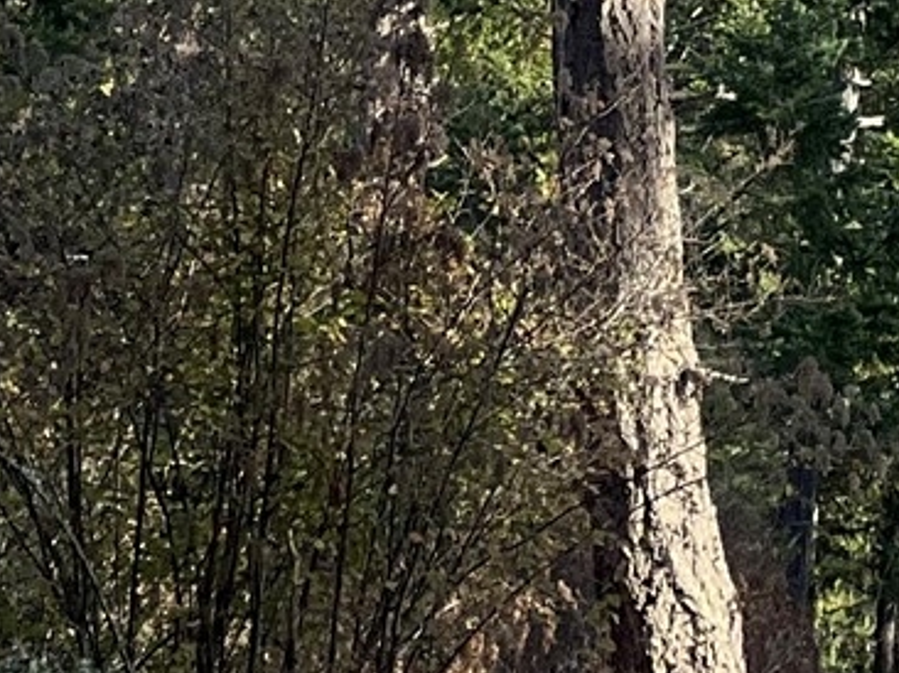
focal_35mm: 337
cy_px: -432
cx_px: 921
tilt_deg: -3.9
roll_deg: -0.5
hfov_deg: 5.9
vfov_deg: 4.4
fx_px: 8746
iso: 25
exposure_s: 1/290
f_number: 2.8
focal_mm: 9
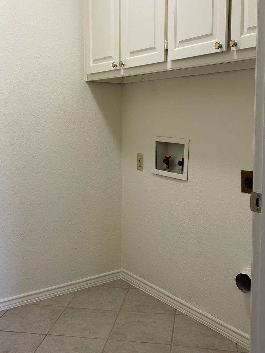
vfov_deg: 46.6
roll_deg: -1.1
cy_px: 150
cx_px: 136
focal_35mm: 40
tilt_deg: -3.1
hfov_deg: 36.0
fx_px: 408
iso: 64
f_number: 1.8
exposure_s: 1/120
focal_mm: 4.25
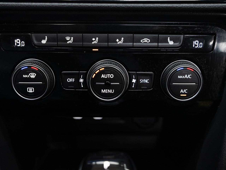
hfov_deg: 45.5
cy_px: 85
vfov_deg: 34.9
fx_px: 269
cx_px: 118
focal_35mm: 41
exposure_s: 1/50
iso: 1000
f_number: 4
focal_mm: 36.7
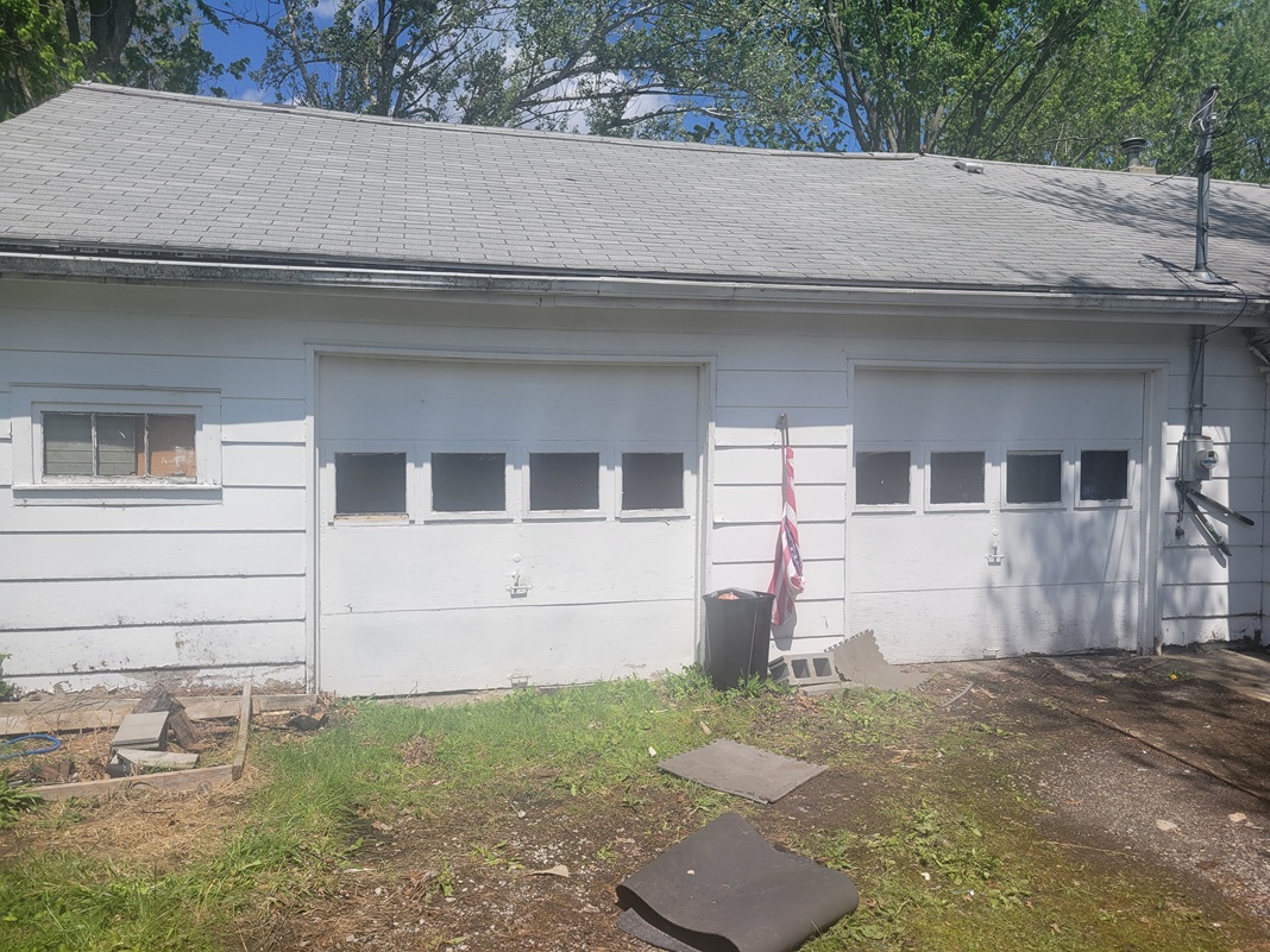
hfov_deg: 67.3
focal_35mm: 26
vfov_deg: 53.1
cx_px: 635
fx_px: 954
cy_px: 476
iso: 40
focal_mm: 5.4
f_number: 1.8
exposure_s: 1/3967
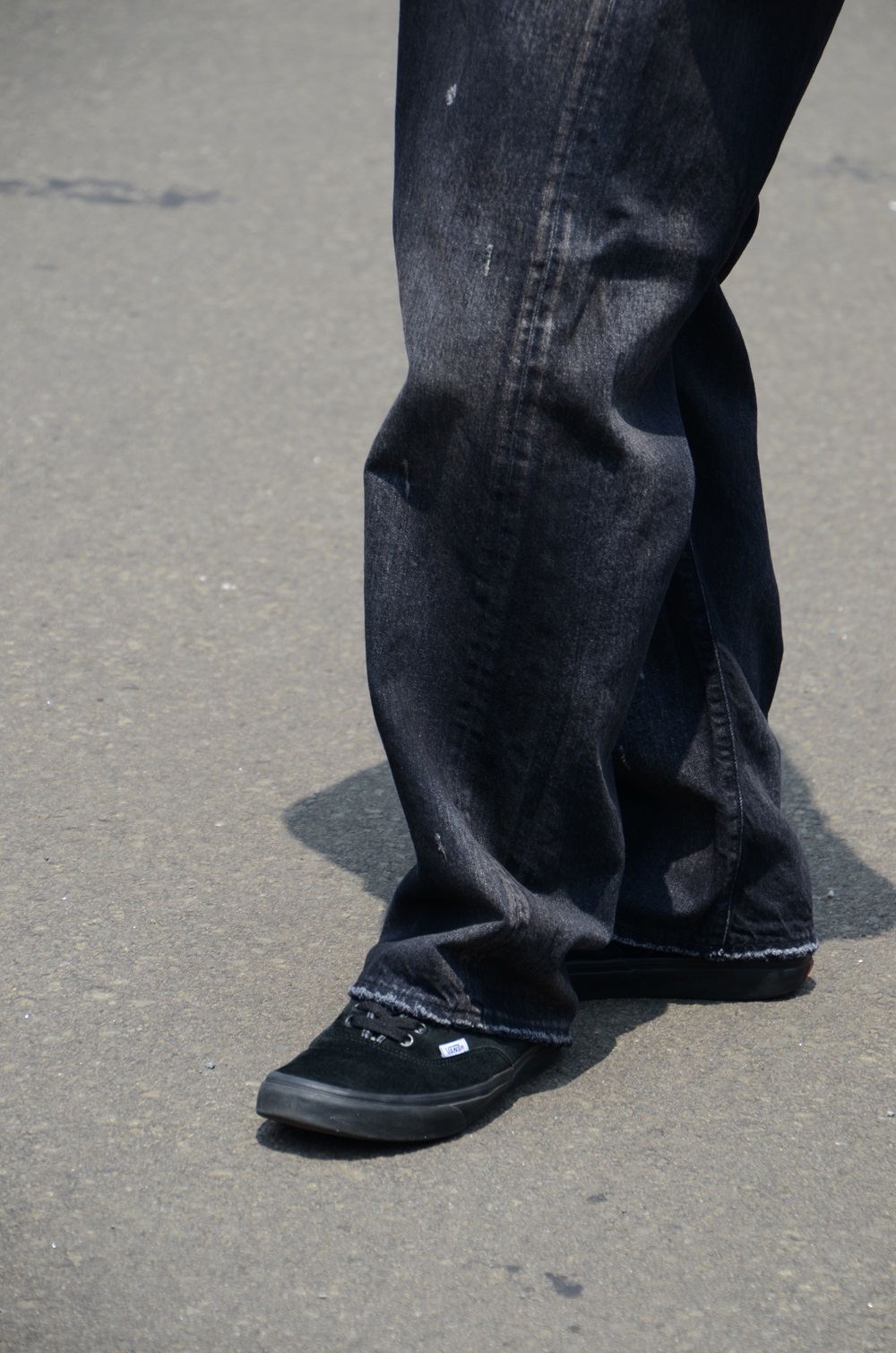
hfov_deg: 8.3
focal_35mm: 165
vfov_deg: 12.5
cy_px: 676
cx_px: 448
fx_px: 6185
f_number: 5.6
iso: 200
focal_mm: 110
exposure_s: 1/640
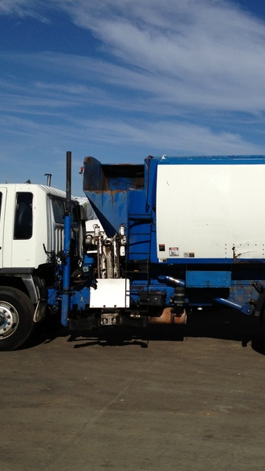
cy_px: 233
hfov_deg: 22.7
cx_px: 217
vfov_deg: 39.9
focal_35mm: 52
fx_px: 650
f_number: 2.4
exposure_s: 1/4255
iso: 50
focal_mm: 4.28
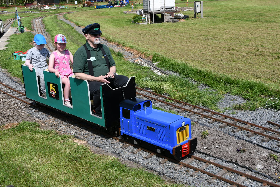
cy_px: 94
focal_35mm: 45
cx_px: 140
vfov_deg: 29.9
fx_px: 350
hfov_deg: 43.6
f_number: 10
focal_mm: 30
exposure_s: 1/400
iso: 250
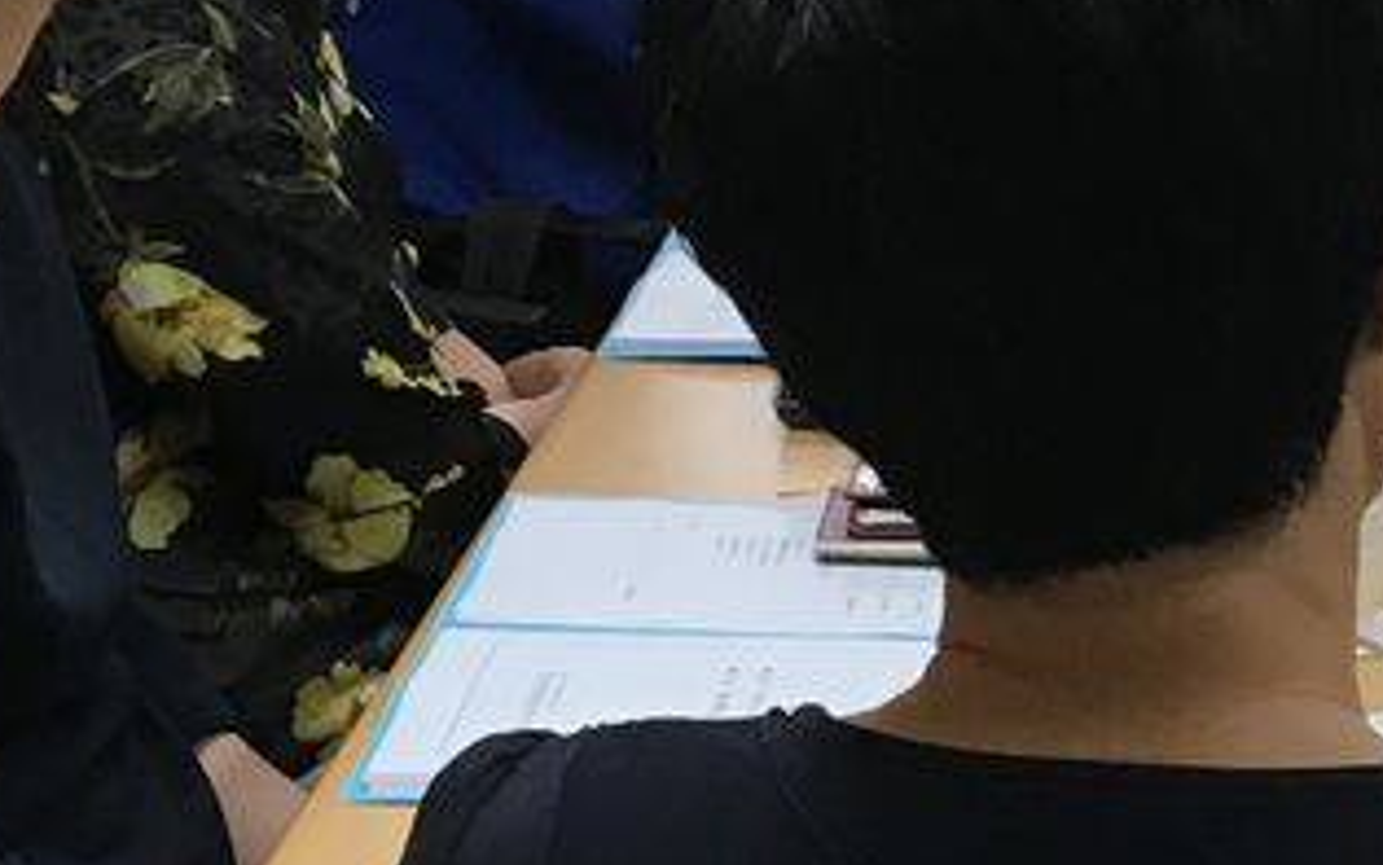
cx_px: 2252
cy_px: 707
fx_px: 5881
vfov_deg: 8.4
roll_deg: -4.2
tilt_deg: -17.3
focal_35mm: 156
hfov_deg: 12.5
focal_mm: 4.15
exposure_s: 1/30
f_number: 2.2
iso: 32
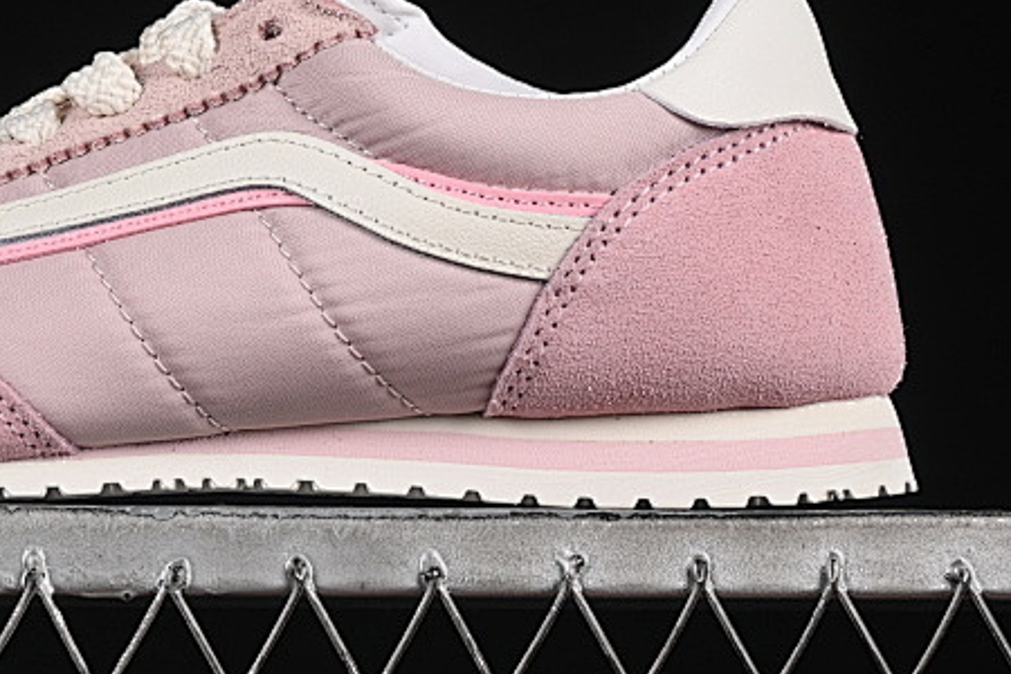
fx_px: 5055
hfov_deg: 11.4
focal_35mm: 180
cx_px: 227
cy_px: -2
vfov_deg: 7.6
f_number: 8
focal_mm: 50
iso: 160
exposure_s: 1/80
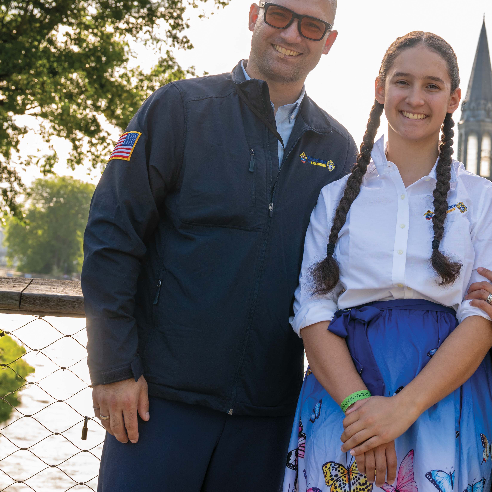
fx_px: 1078
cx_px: 404
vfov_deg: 25.4
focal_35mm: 67
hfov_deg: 25.2
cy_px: 117
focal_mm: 31.5
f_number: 5
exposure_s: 1/250
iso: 200
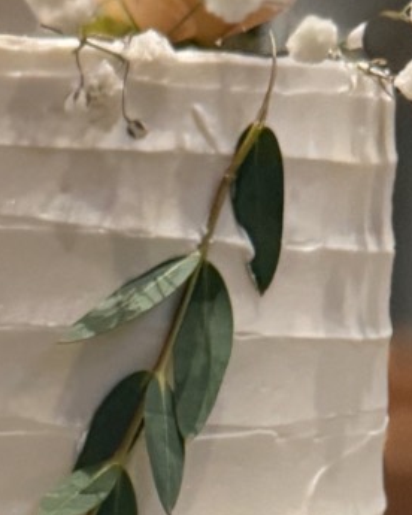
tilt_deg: -17.0
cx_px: 36
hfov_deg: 11.3
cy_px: 775
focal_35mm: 136
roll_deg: -1.6
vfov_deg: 13.4
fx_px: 2073
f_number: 1.78
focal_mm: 6.76
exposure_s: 1/40
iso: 640
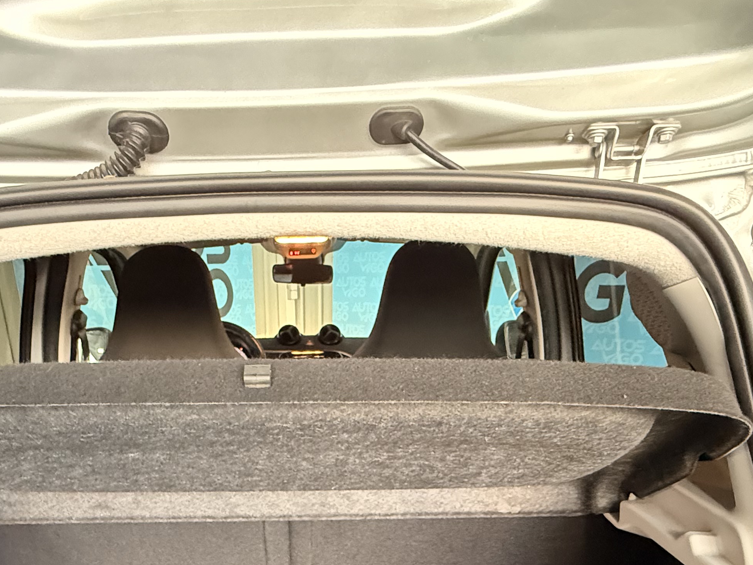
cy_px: 566
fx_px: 631
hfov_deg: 61.1
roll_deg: +0.7
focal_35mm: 29
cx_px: 302
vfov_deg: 41.8
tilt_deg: -24.9
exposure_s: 1/60
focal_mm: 2.22
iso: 1000
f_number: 2.2
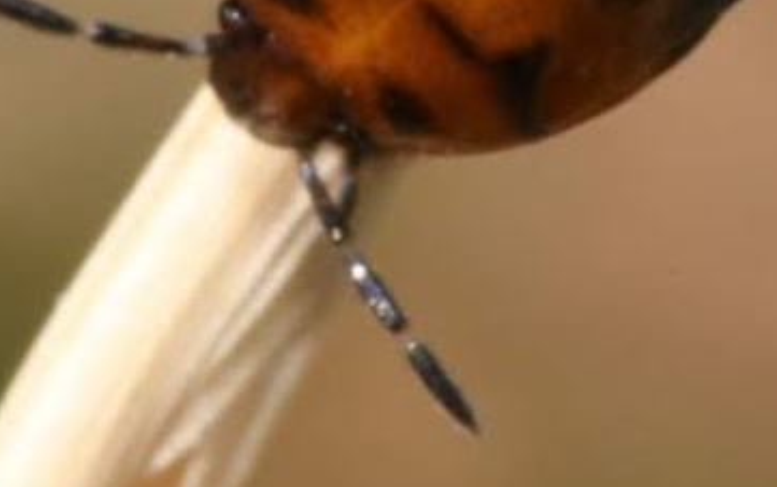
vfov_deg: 3.1
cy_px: -108
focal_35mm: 426
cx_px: 497
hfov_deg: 4.9
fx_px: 9033
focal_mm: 105
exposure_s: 1/60
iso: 250
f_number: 32
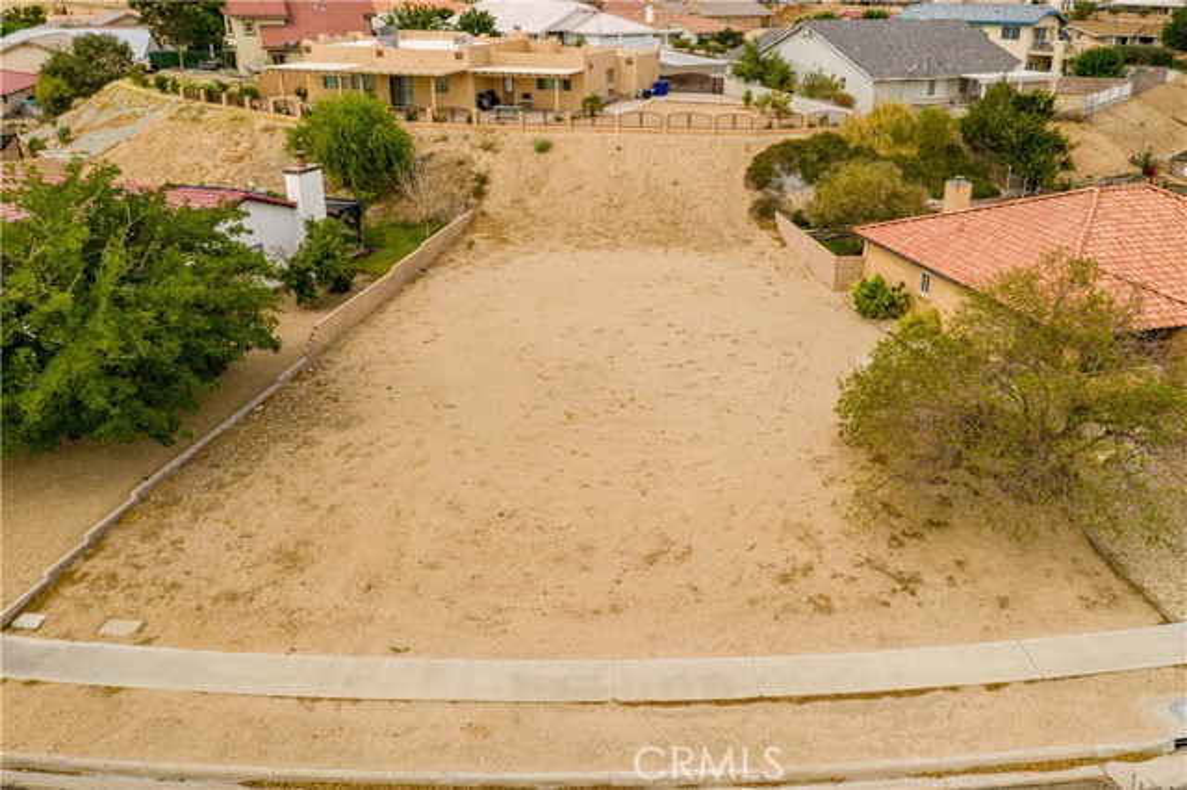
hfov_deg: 65.5
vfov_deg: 46.4
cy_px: 395
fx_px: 923
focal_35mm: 28
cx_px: 594
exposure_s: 1/160
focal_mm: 10.26
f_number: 4.5
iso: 100
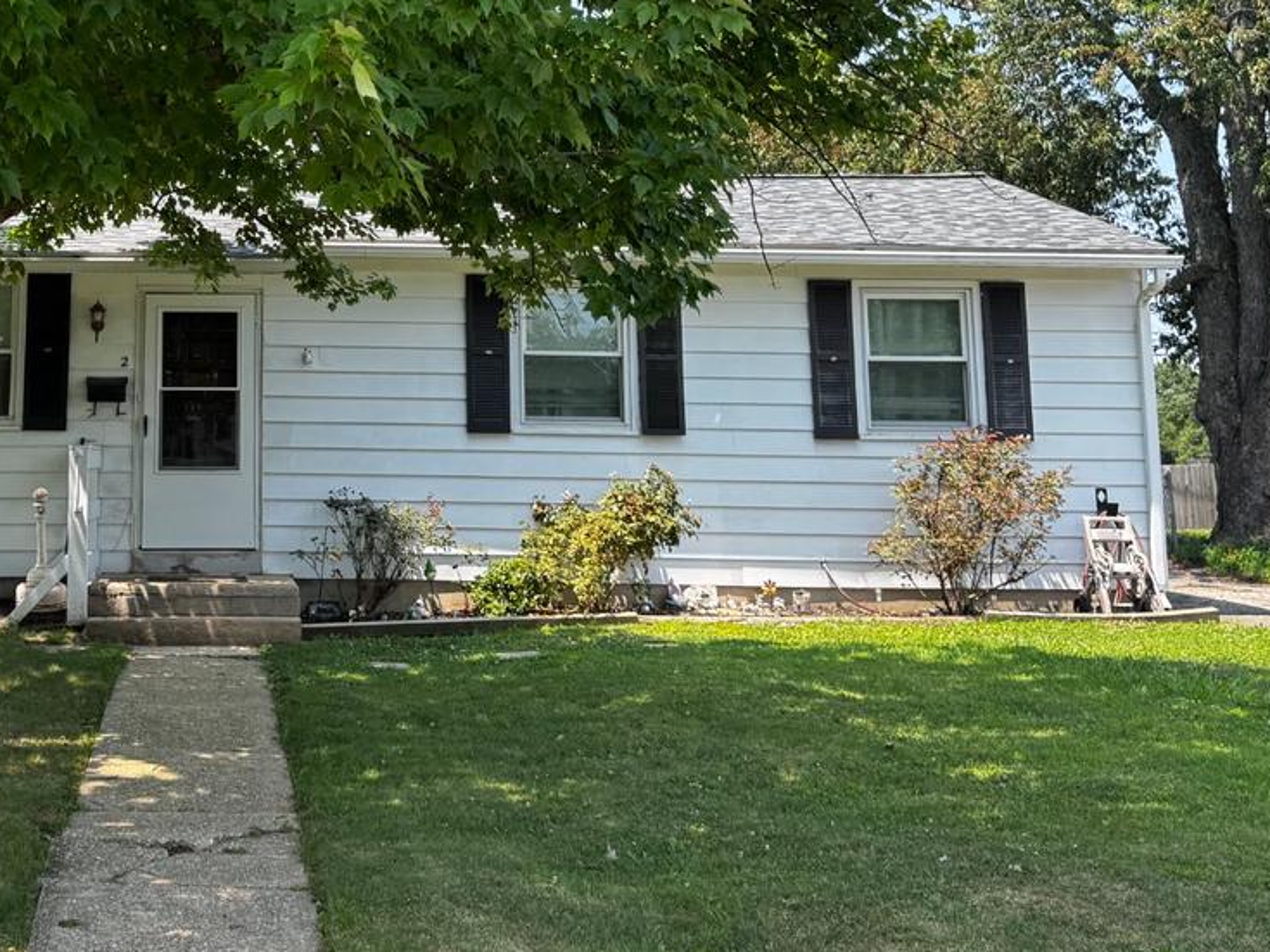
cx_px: 259
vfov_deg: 30.3
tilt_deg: +8.7
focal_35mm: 47
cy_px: 214
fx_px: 1724
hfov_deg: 38.9
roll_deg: -0.2
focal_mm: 6.76
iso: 80
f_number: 1.78
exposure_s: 1/723
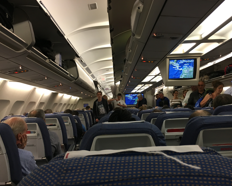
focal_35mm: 31
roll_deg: +1.7
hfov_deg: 57.1
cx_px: 126
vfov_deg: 47.1
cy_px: 93
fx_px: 213
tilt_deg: +3.2
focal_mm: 4.15
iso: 100
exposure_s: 1/30
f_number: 2.2
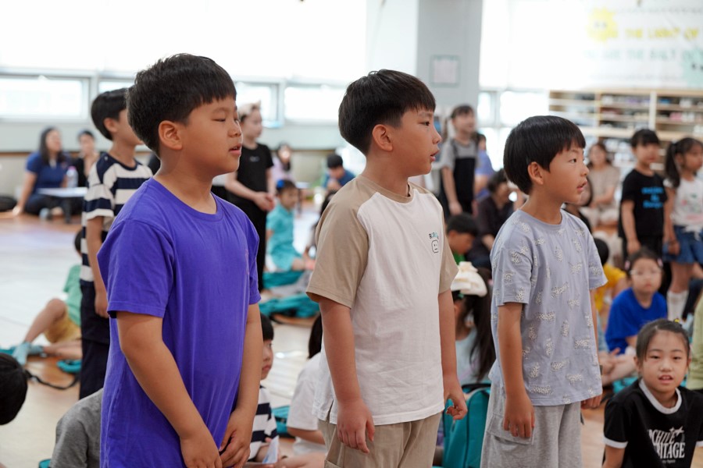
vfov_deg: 19.5
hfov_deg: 28.8
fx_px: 1367
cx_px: 352
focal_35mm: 70
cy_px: 234
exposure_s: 1/160
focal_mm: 70
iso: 1250
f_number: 4
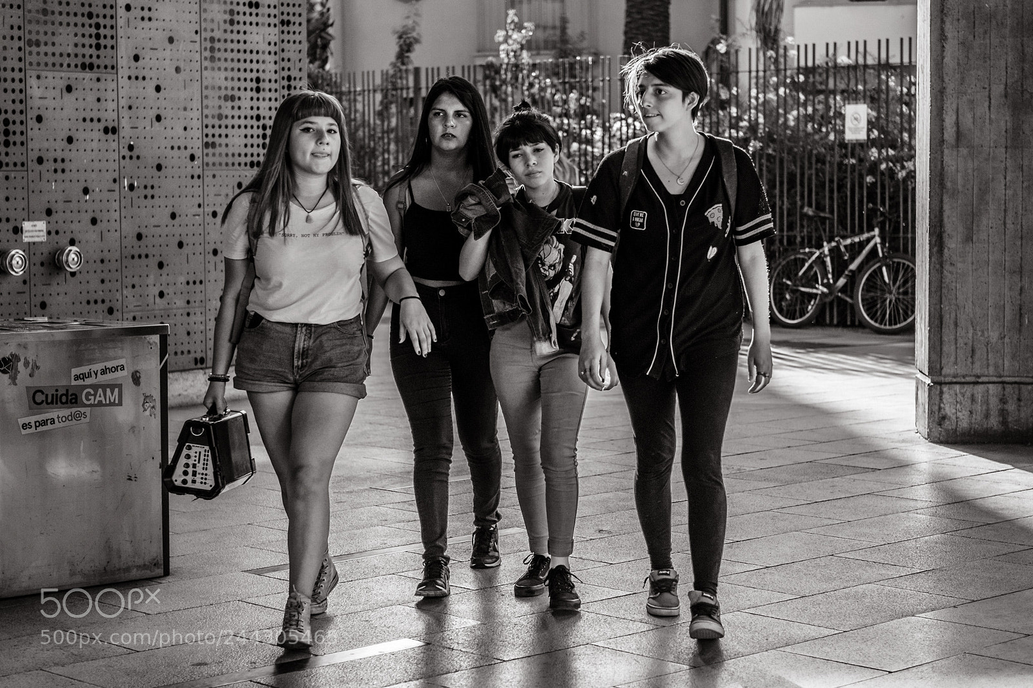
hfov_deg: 37.5
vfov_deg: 25.5
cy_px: 344
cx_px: 516
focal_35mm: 53
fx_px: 1520
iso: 400
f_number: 2
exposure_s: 1/1500
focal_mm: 35
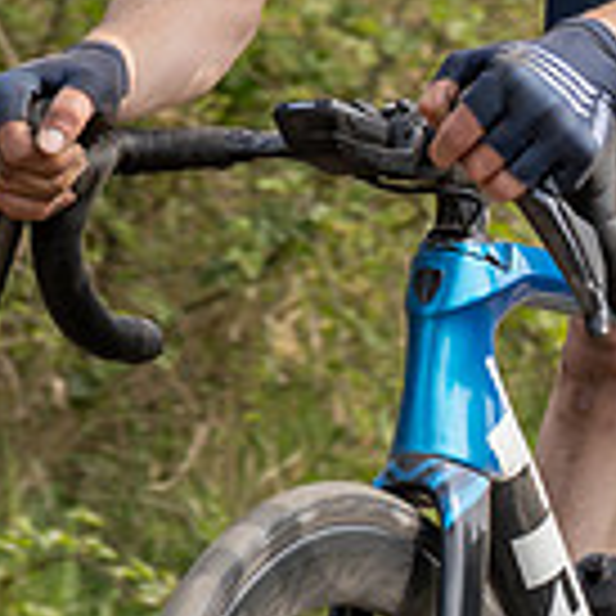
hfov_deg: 4.6
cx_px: 445
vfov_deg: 4.6
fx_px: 7671
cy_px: -299
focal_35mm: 381
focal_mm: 80
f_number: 5
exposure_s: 1/1000
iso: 250
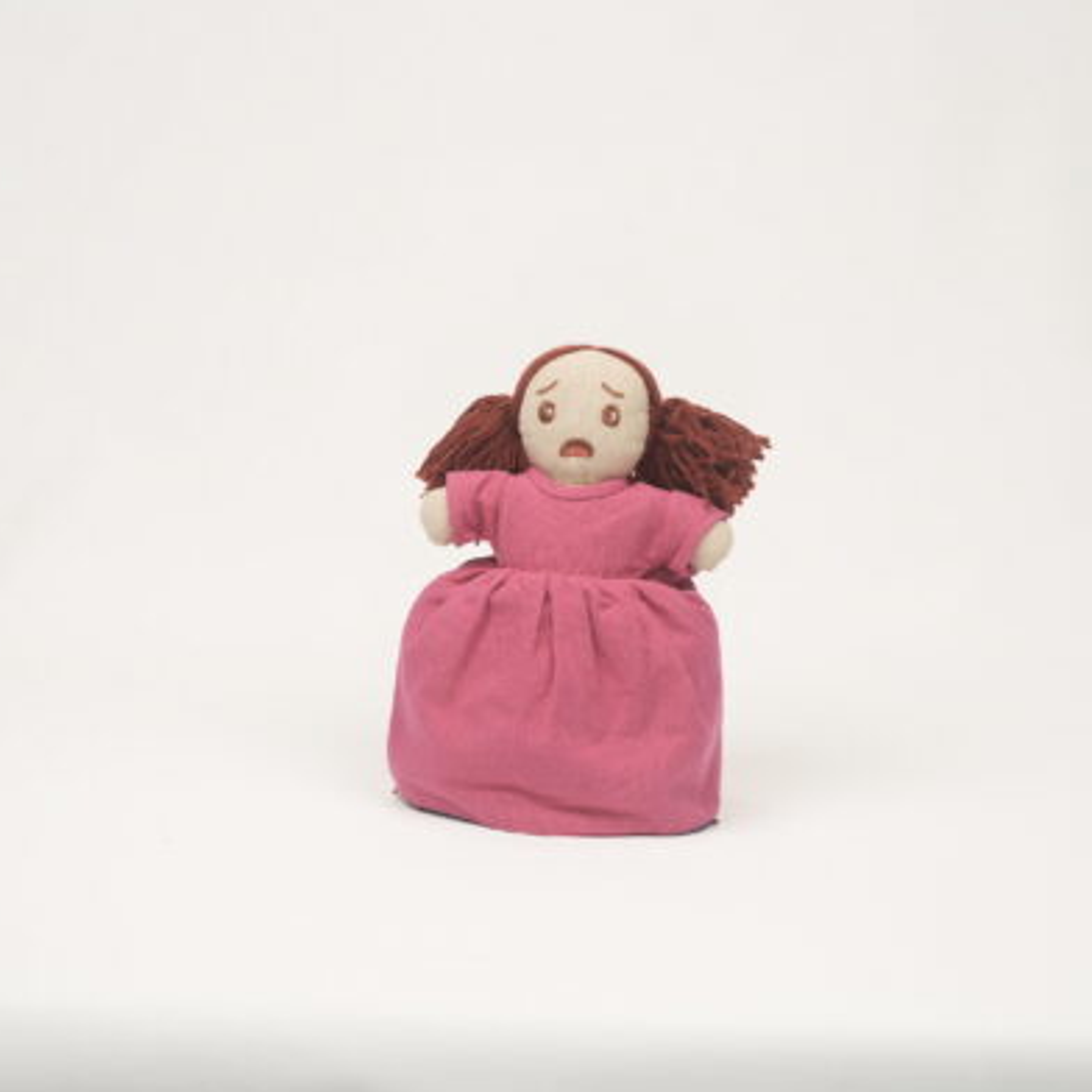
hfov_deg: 26.5
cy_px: 546
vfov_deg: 26.5
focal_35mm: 65
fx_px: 2320
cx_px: 524
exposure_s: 1/250
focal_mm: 50
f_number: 4.5
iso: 200
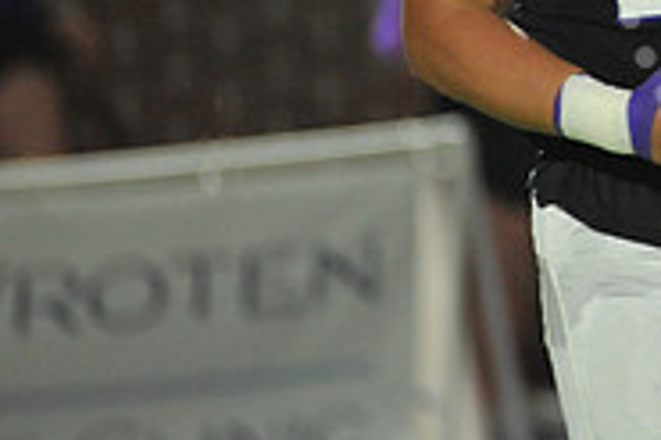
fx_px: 34543
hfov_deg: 1.1
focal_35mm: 1883
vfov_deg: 0.7
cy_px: -86
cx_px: 947
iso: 4000
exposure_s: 1/200
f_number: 6.3
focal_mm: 600
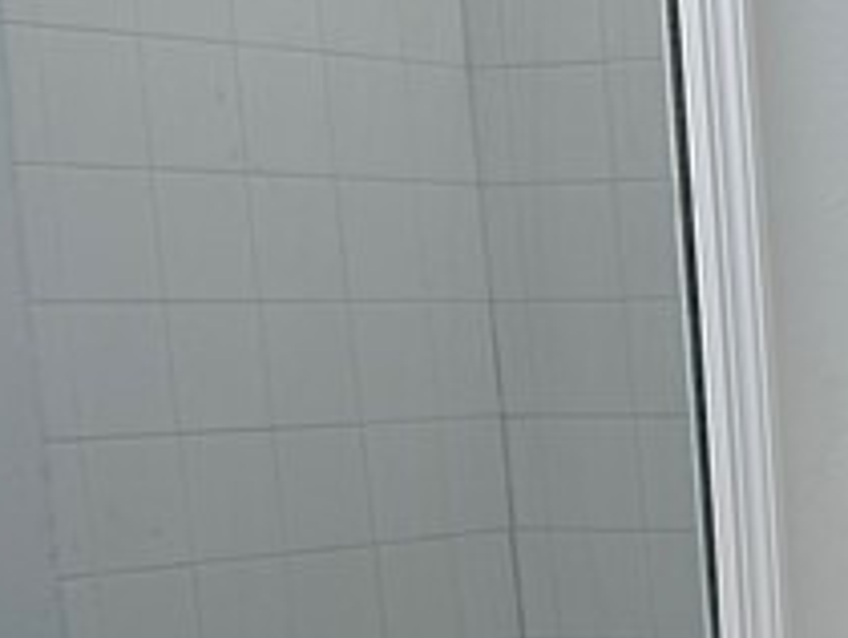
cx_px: 1563
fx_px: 2869
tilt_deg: -7.8
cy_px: 674
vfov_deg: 12.5
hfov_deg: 14.6
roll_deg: +0.8
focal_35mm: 117
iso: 80
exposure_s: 1/120
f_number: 1.78
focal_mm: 6.76
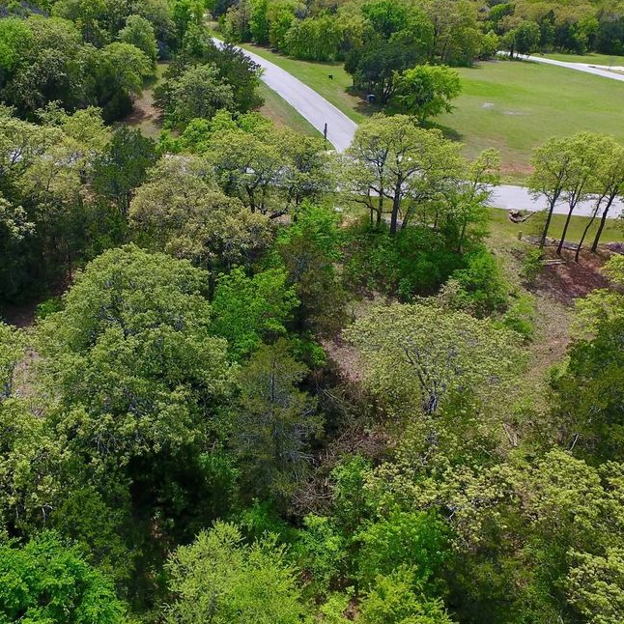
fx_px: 571
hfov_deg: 57.0
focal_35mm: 28
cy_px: 285
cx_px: 262
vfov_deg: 57.2
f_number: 2.8
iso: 100
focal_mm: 3.61
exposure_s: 1/657
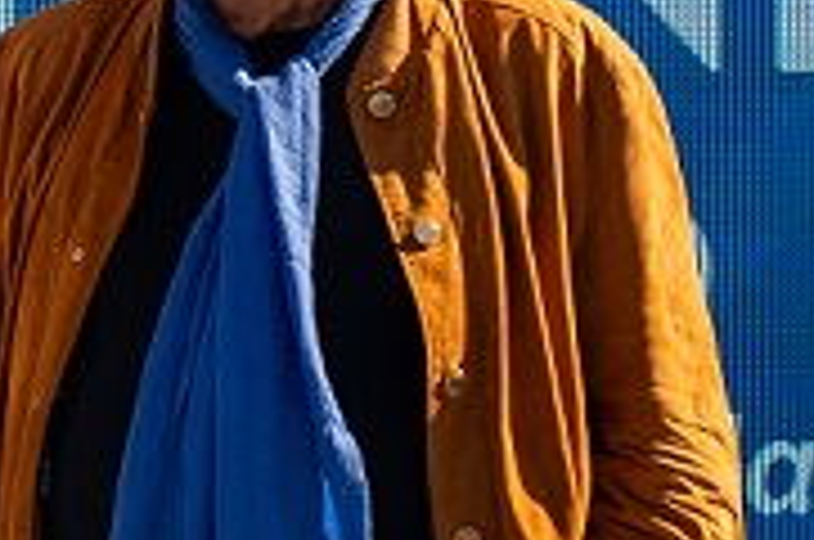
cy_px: -158
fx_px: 9502
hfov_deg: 4.7
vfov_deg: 3.2
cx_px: -1648
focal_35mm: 421
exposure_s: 1/1000
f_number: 2.8
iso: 100
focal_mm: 62
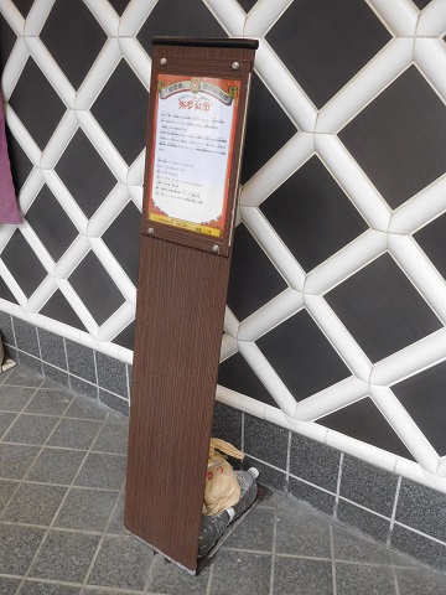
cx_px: 223
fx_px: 550
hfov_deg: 44.2
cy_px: 298
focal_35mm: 32
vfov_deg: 56.8
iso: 280
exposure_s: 1/30
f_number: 3.6
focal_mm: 5.7
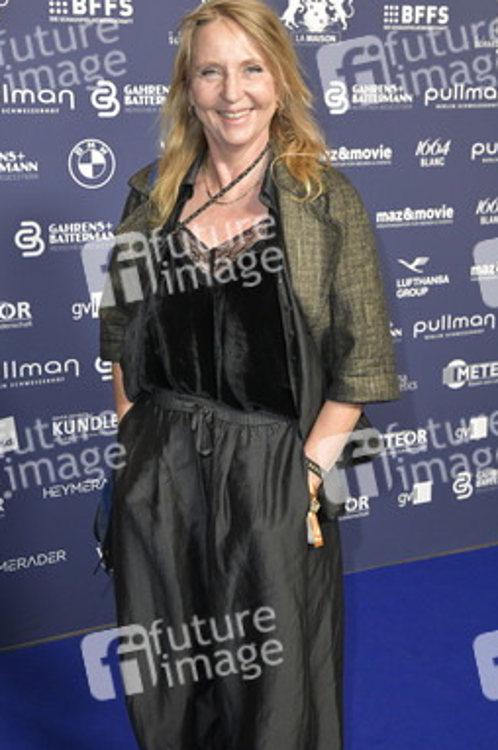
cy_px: 359
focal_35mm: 44
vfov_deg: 44.5
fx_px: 915
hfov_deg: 30.5
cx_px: 239
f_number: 6.3
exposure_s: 1/200
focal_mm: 42
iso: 2000
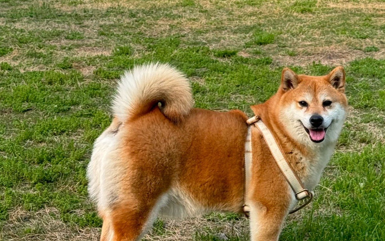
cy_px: -52
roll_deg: +0.5
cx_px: 285
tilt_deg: -2.4
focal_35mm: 109
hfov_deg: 19.0
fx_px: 1144
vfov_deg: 11.8
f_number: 1.78
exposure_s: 1/926
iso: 64
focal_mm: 6.86
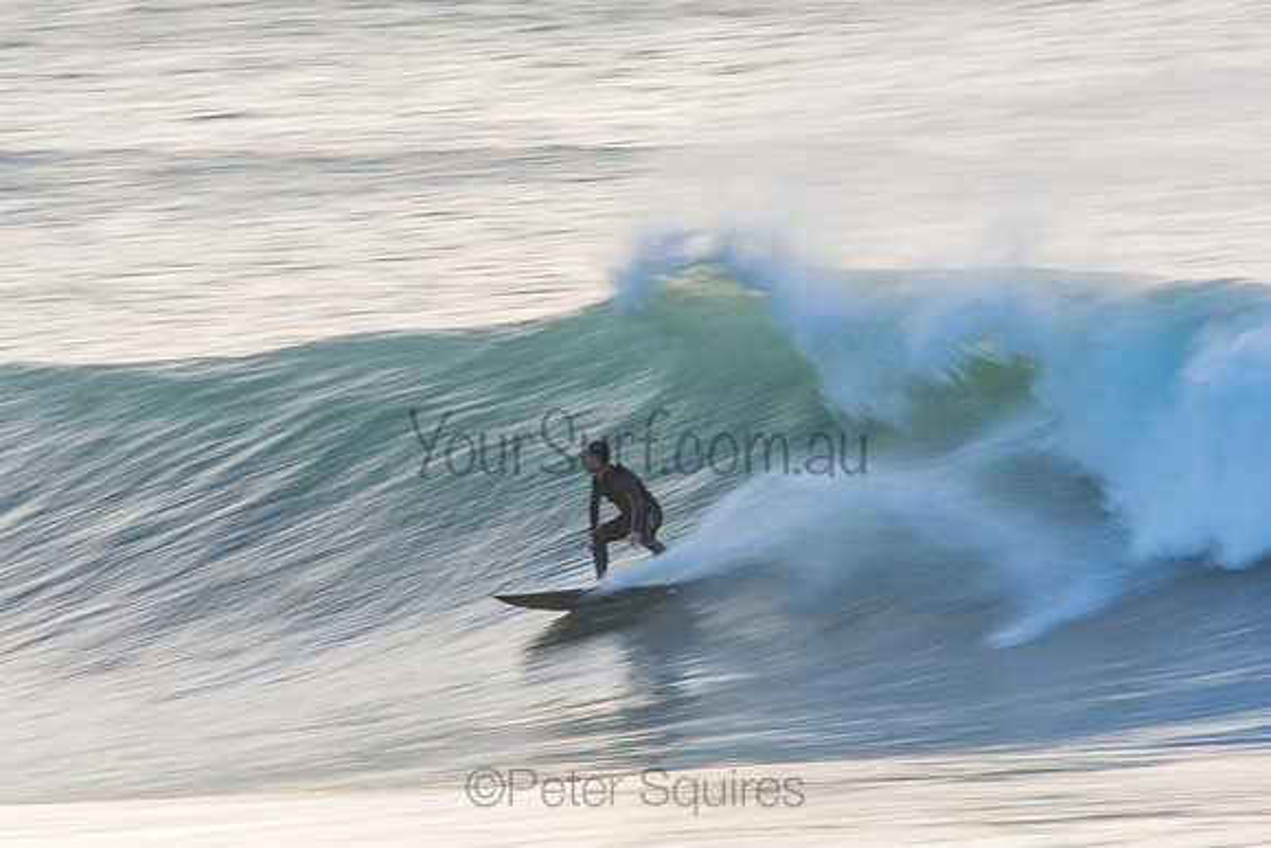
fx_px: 26484
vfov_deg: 1.8
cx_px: 636
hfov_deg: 2.7
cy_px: 424
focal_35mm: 750
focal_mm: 500
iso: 200
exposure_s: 1/30
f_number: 25
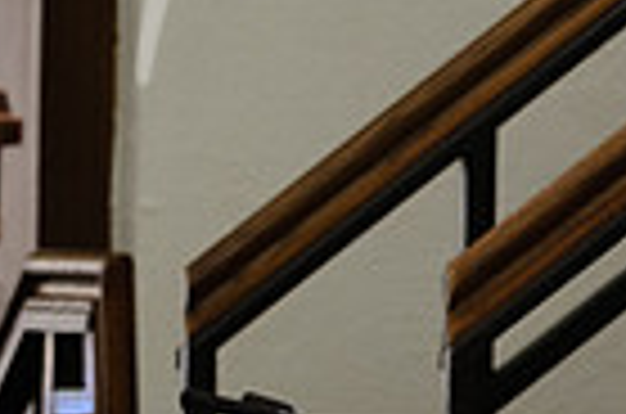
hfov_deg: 2.8
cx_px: -401
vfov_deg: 1.9
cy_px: -223
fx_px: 12561
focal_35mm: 724
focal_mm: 115
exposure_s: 1/60
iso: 1600
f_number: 3.6
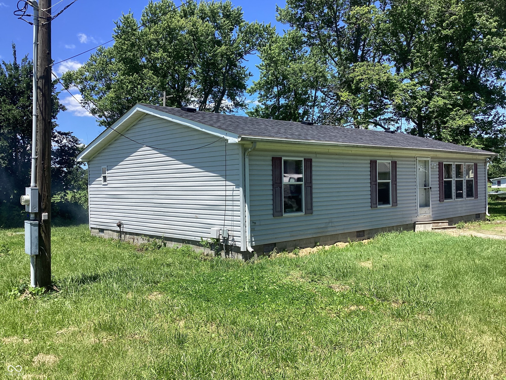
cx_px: 253
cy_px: 190
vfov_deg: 45.4
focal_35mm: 31
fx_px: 453
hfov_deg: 58.4
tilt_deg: -1.9
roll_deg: +1.6
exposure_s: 1/1006
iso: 25
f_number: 2.4
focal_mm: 3.3
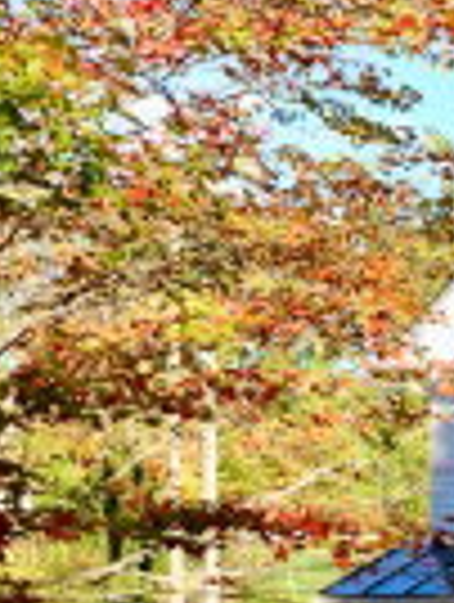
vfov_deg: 22.0
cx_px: 1070
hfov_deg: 13.0
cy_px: 472
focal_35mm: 88
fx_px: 1534
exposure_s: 1/60
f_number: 9
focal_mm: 24
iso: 160
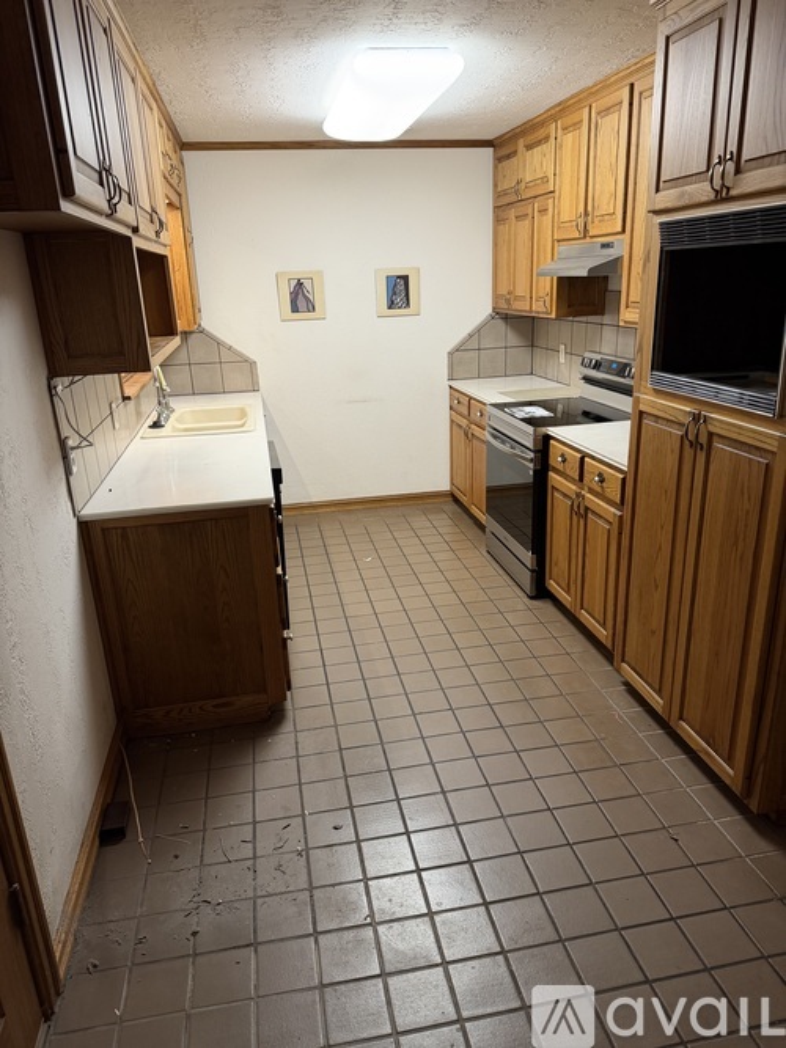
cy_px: 524
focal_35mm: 24
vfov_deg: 71.6
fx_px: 727
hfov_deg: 56.8
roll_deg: +2.0
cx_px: 393
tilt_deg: -19.4
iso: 200
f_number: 1.78
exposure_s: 1/60
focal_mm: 6.76
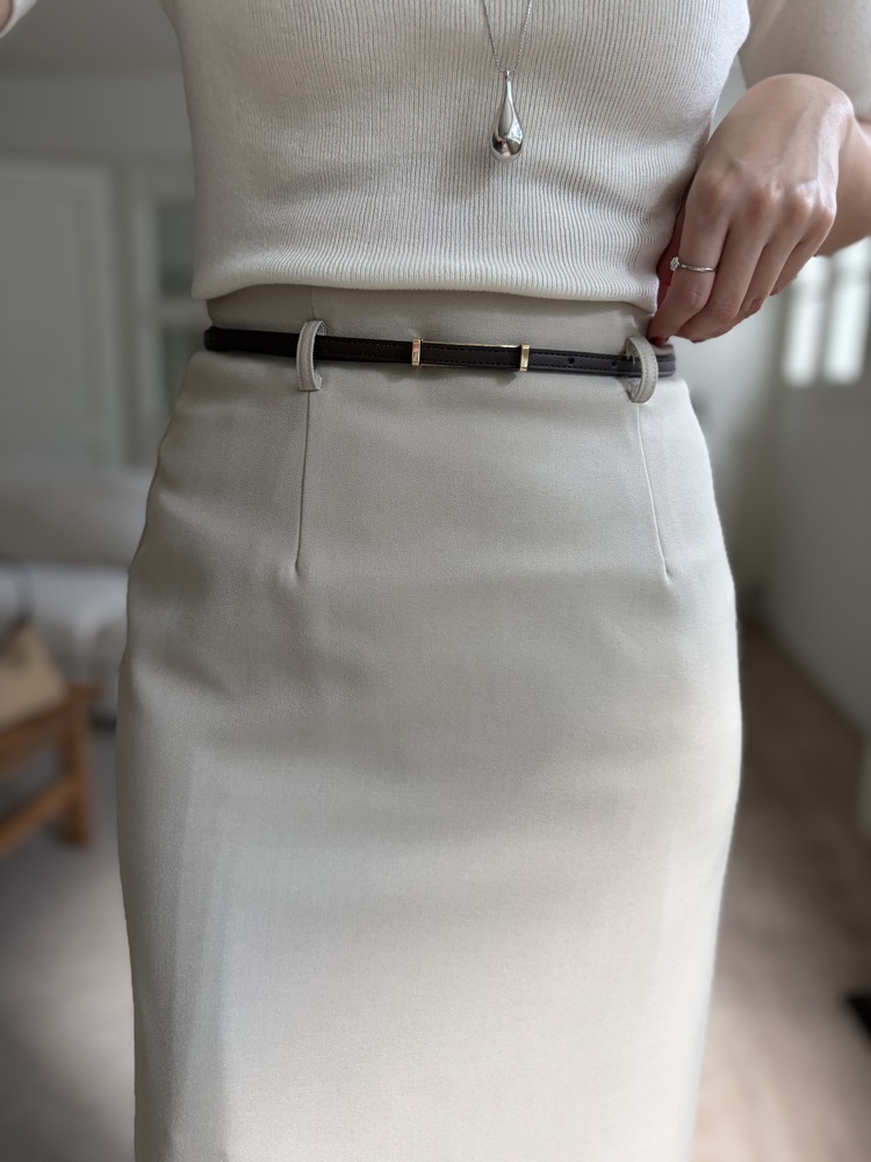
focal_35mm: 26
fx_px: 872
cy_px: 581
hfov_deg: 53.1
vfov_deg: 67.3
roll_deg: -0.5
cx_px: 436
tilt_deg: -13.7
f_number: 1.6
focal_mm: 5.96
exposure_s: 1/122
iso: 100
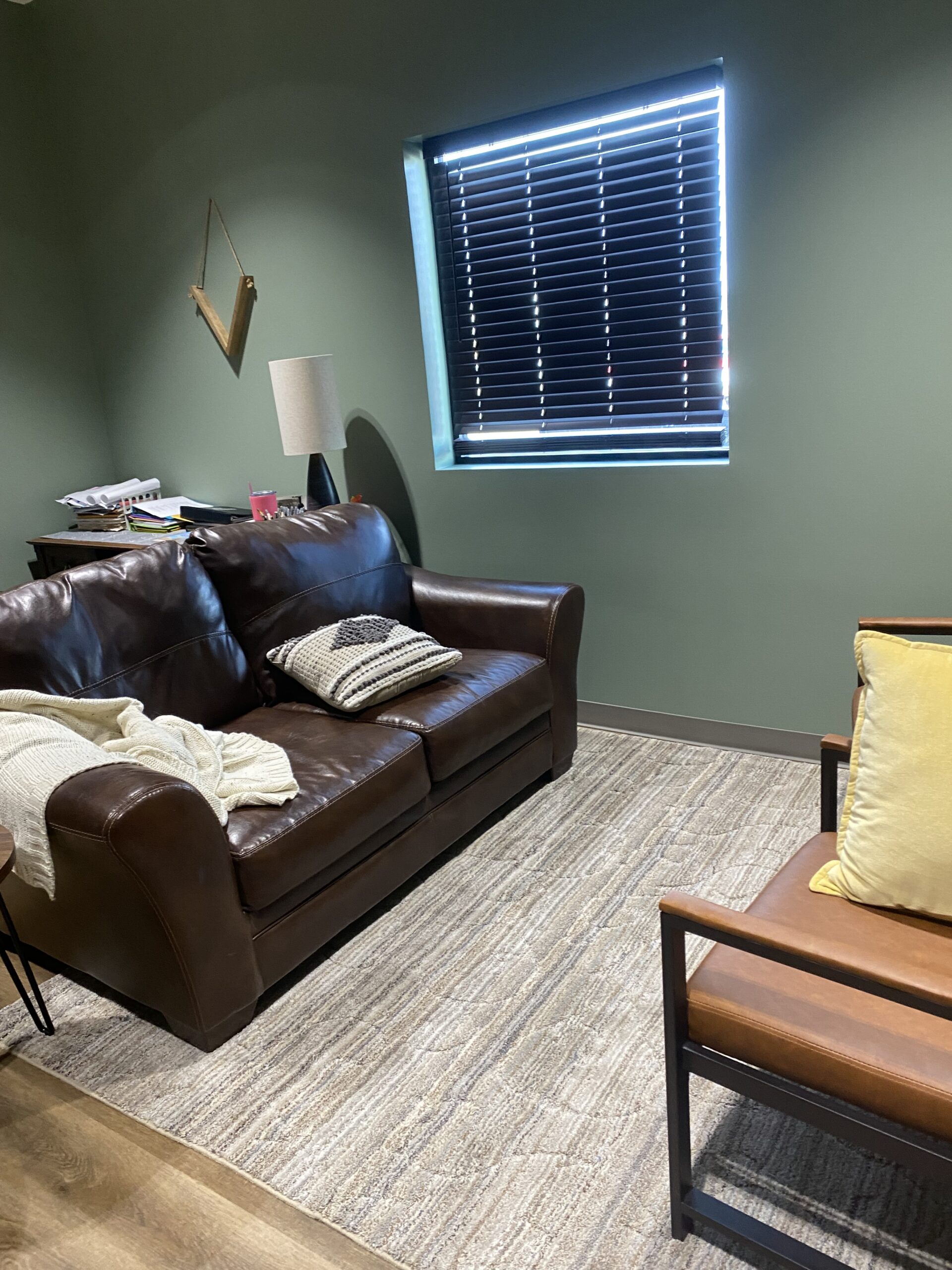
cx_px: 476
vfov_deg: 67.3
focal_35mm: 26
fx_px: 953
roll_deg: +3.2
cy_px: 635
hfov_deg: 53.1
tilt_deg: -14.2
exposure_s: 1/60
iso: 200
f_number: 1.8
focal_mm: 4.25
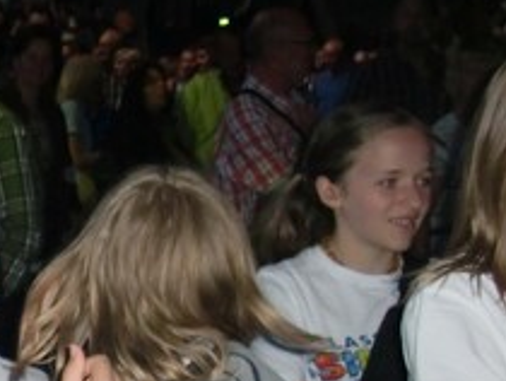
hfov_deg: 18.9
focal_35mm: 96
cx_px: -152
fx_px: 1405
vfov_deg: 15.3
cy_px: 301
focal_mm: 6.3
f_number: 2.8
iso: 400
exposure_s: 1/60
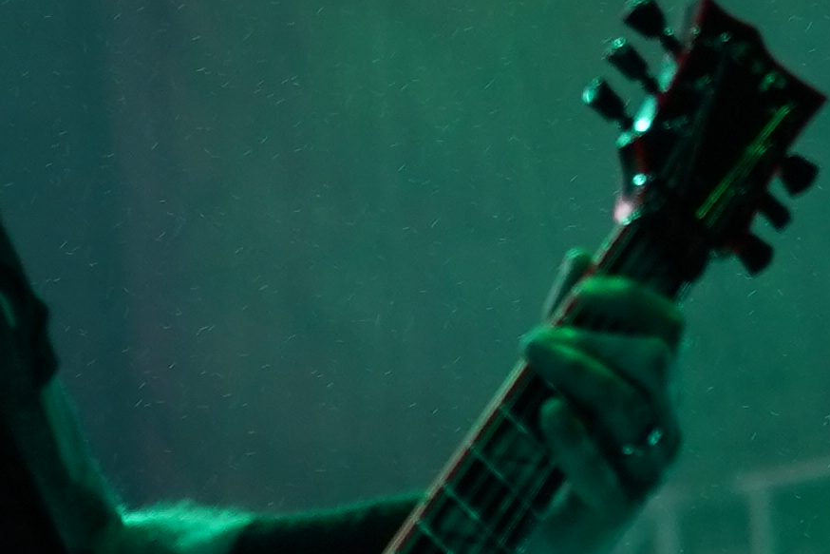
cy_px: 1079
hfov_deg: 2.9
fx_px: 16625
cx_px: 919
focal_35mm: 721
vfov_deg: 1.9
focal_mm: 105
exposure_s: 1/125
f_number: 4
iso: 500
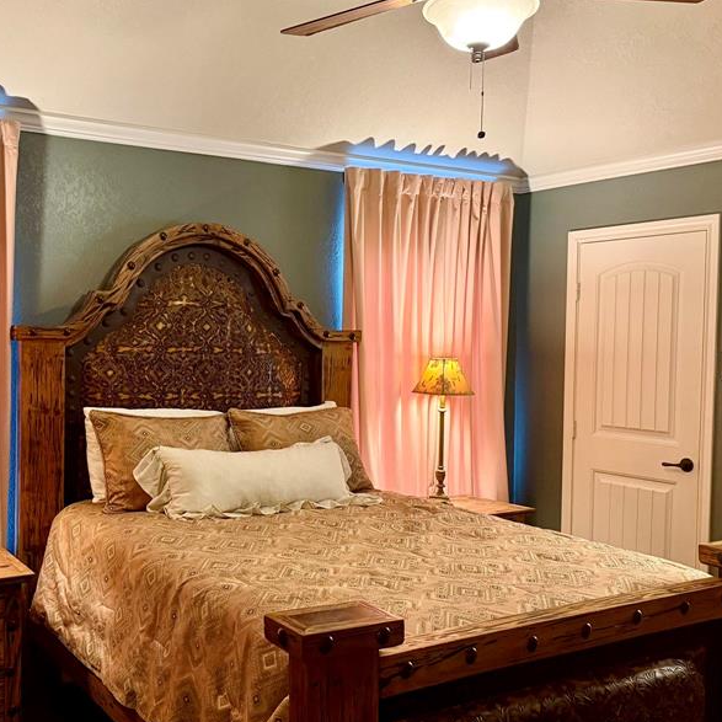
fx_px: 873
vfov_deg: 44.9
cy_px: 371
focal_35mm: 37
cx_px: 221
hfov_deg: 44.1
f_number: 1.78
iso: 500
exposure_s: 1/60
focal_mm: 6.76
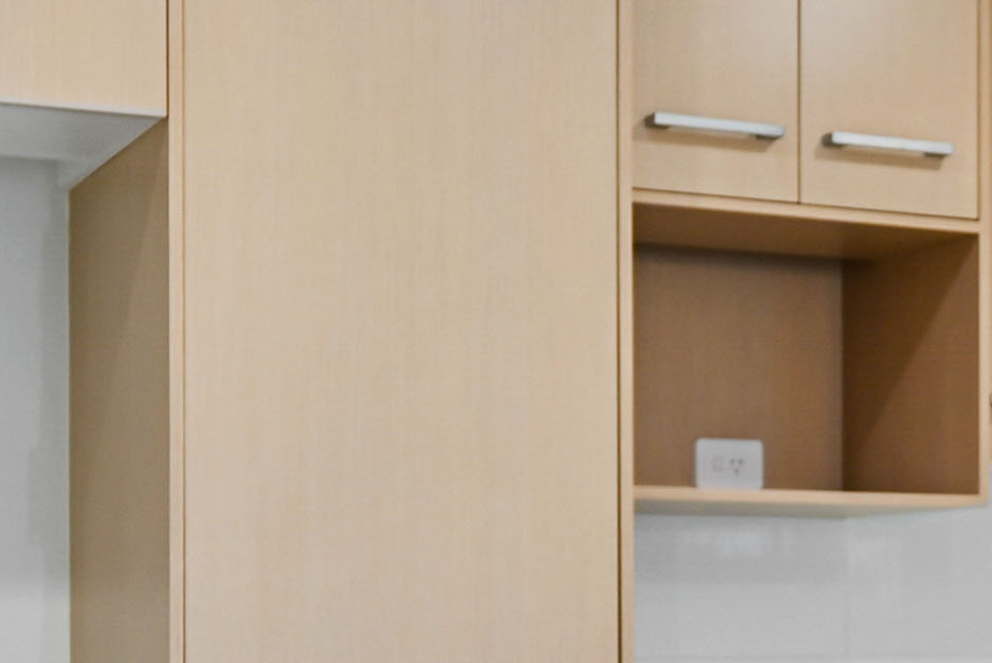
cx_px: 1051
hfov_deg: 21.8
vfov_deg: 14.9
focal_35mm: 89
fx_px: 2454
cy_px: 755
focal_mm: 14
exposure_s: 1/15
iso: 100
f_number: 4
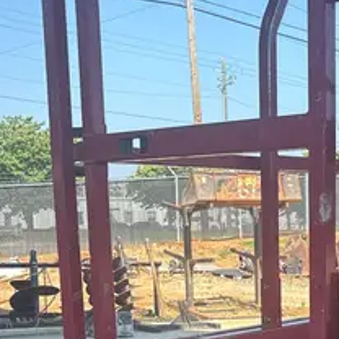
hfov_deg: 21.1
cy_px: 392
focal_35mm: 81
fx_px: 897
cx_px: 280
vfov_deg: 20.2
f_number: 1.6
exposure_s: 1/1007
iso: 50
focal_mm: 5.96
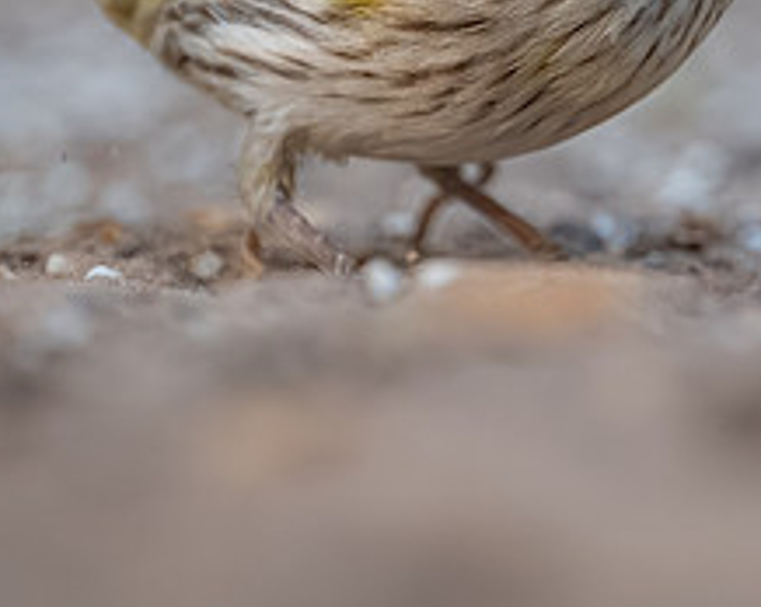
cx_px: 688
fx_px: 44487
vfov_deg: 0.8
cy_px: -223
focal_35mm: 1977
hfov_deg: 1.0
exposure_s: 1/1000
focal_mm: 400
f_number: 4.5
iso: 1800
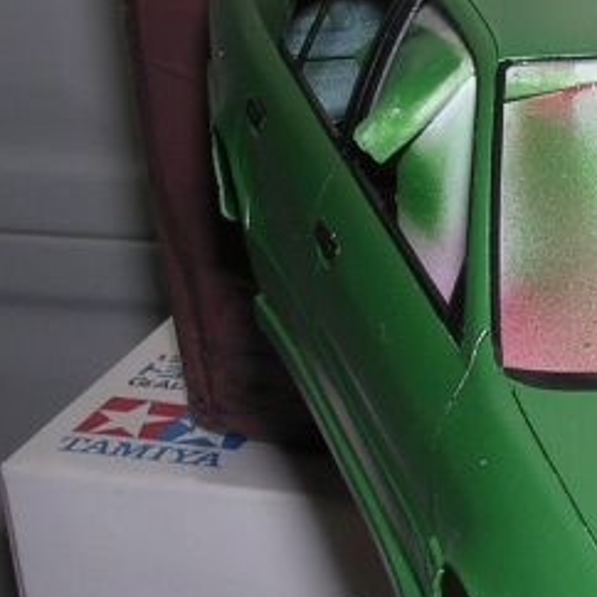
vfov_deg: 15.7
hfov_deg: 15.0
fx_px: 2166
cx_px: 780
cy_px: 286
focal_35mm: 111
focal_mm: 5.8
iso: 100
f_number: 5.6
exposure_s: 1/60.1
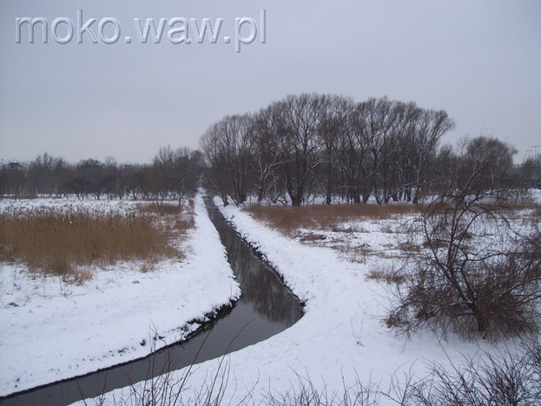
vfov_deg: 38.7
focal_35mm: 37
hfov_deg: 50.1
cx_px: 276
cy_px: 201
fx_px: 578
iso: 80
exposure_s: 1/295
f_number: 2.7
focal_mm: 6
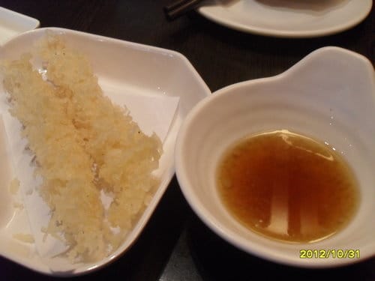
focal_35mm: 35
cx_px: 188
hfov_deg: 52.6
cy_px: 140
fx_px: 379
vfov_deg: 40.7
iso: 320
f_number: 2.8
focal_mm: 6.2
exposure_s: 1/30
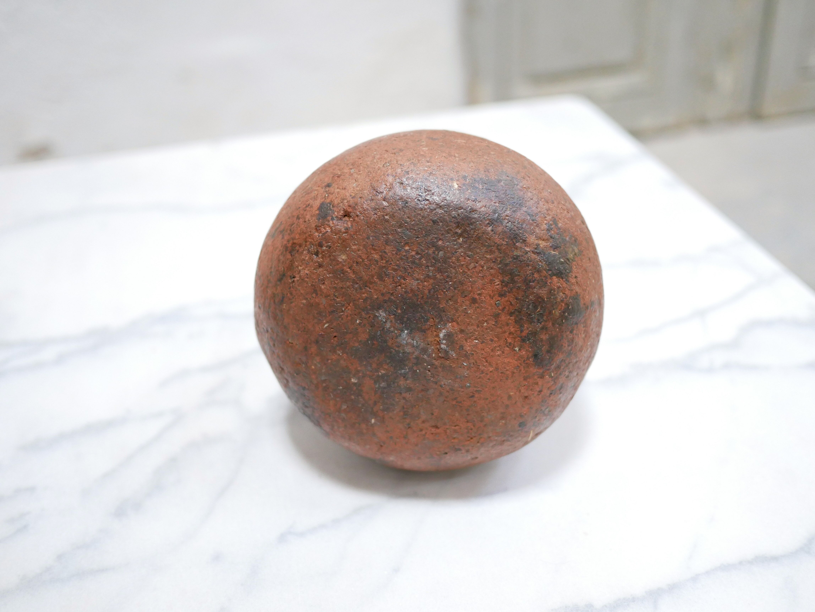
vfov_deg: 36.0
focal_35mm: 40
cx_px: 408
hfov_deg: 46.8
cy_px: 306
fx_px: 942
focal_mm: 20
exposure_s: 1/60
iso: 1600
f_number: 1.7
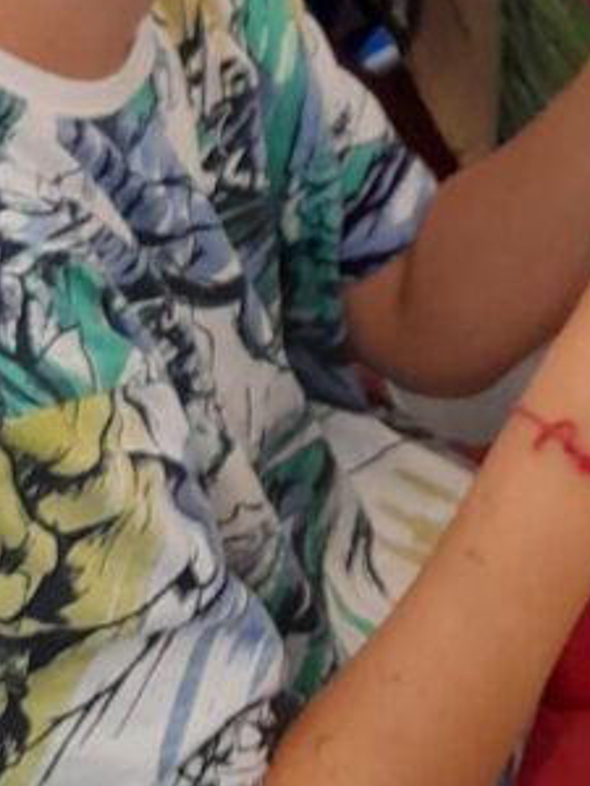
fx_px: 2909
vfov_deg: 14.2
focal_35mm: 128
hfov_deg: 11.2
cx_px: 816
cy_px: -451
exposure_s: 1/50
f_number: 2
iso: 100
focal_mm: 4.6
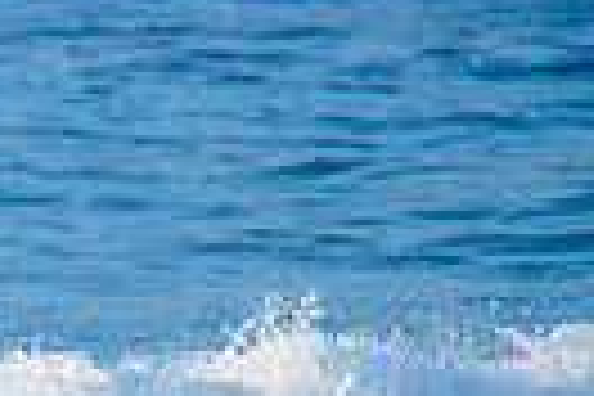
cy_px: 520
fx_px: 36363
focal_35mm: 2204
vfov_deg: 0.6
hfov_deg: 0.9
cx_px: -540
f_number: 5.6
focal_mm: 500
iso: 500
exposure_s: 1/2000
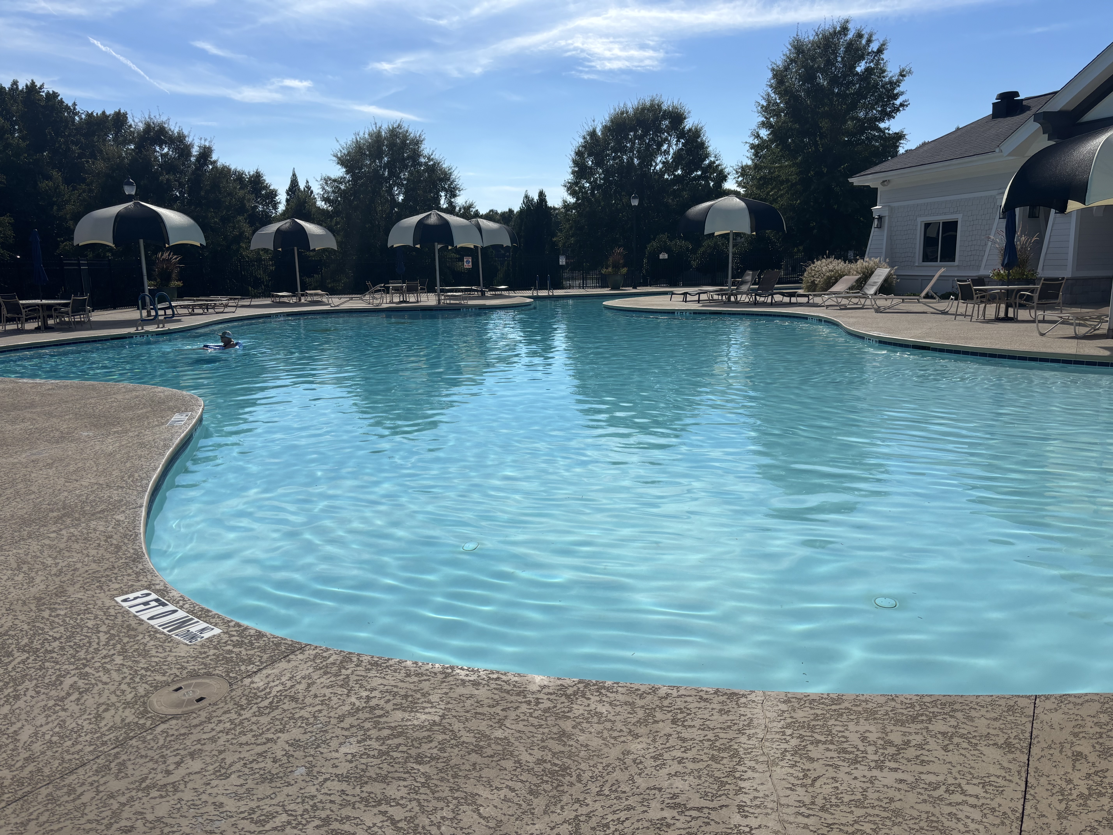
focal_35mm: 26
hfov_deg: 67.3
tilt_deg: -13.7
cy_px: 418
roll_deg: +0.2
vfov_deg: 53.1
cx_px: 556
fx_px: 836
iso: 50
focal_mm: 5.96
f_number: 1.6
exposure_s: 1/6329
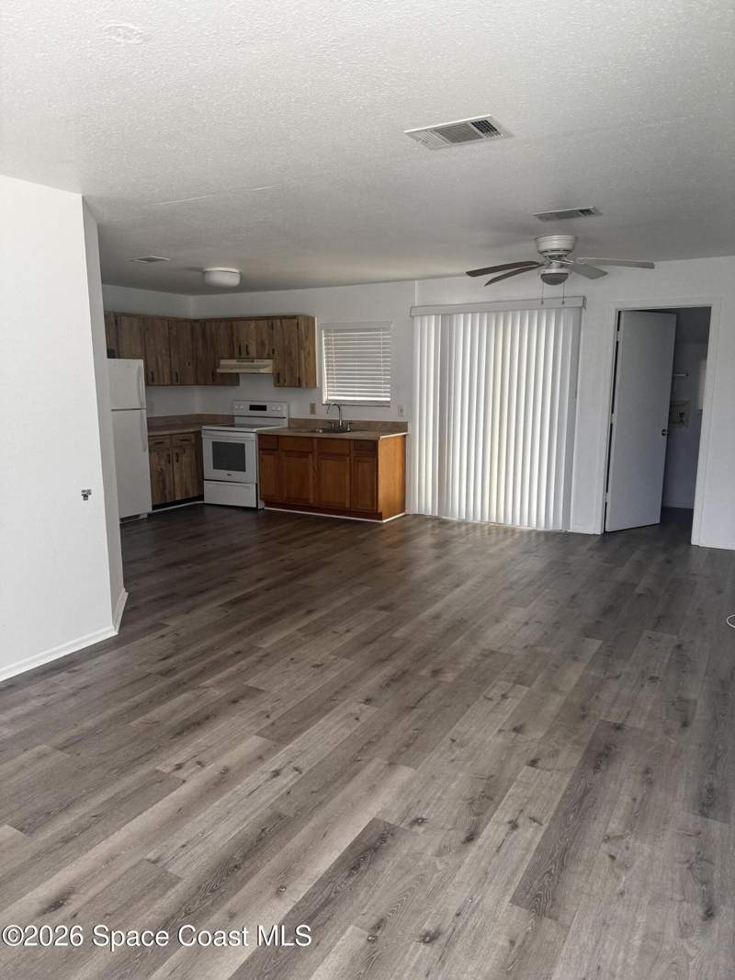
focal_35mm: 24
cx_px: 368
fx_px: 679
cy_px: 490
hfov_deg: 56.8
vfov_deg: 71.6
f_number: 1.78
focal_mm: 6.76
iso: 200
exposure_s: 1/121
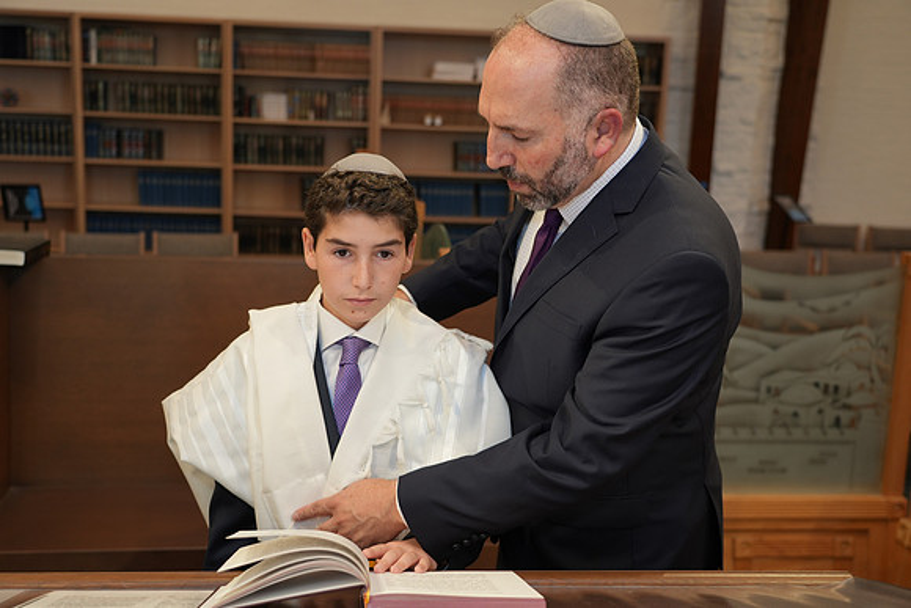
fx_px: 1088
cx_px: 456
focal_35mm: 43
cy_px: 304
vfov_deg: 31.2
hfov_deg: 45.4
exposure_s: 1/80
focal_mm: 43
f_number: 4
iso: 400
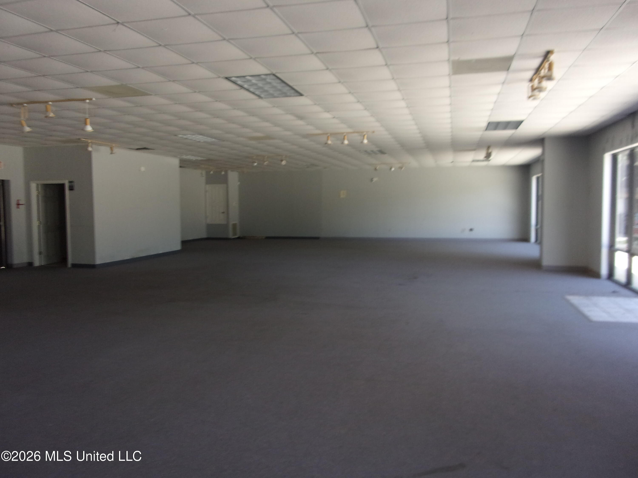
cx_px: 319
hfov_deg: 63.4
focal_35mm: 28
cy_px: 239
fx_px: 516
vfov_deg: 49.7
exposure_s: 1/34
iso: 134
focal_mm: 5.1
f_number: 3.9
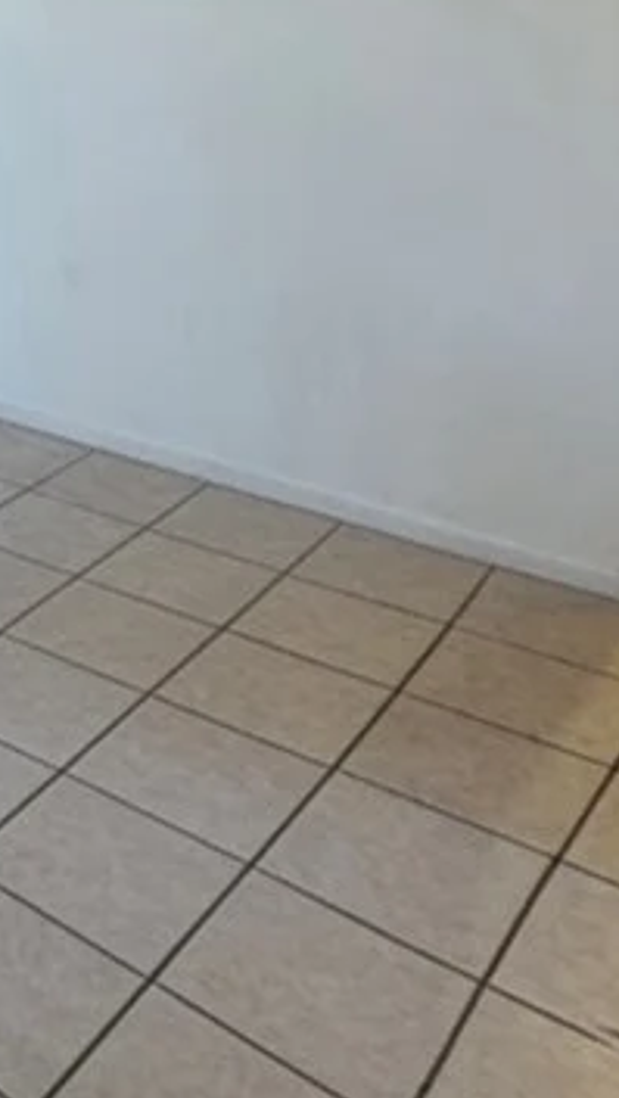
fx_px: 1194
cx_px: -359
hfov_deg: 22.6
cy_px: 129
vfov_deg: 45.2
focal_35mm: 41
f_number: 2.2
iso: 250
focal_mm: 2.2
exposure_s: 1/60.2
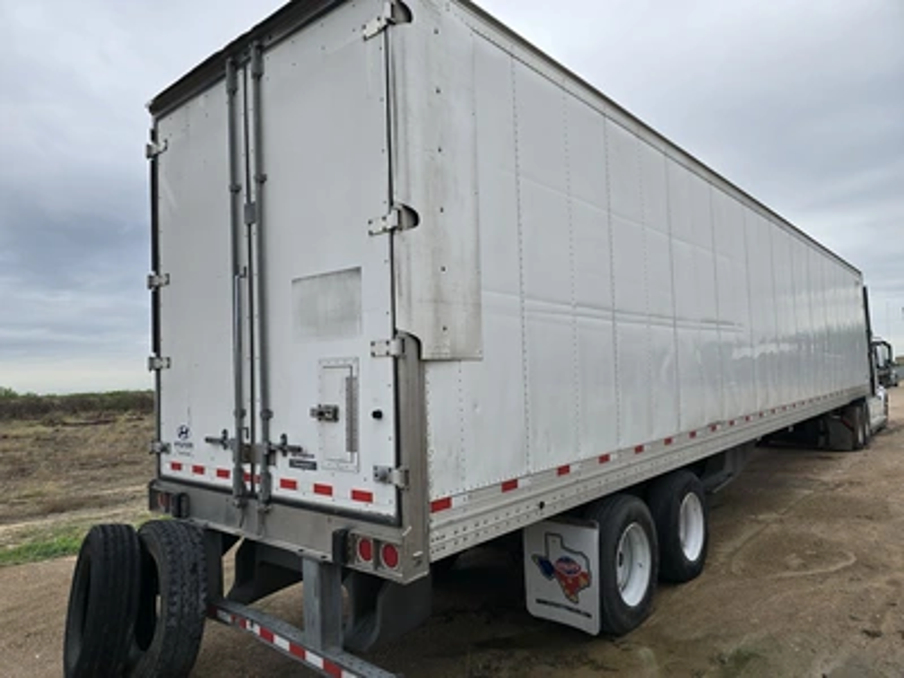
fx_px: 601
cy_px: 339
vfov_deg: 58.9
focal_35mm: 23
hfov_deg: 73.9
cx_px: 452
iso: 12
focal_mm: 6.3
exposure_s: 1/250
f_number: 1.7
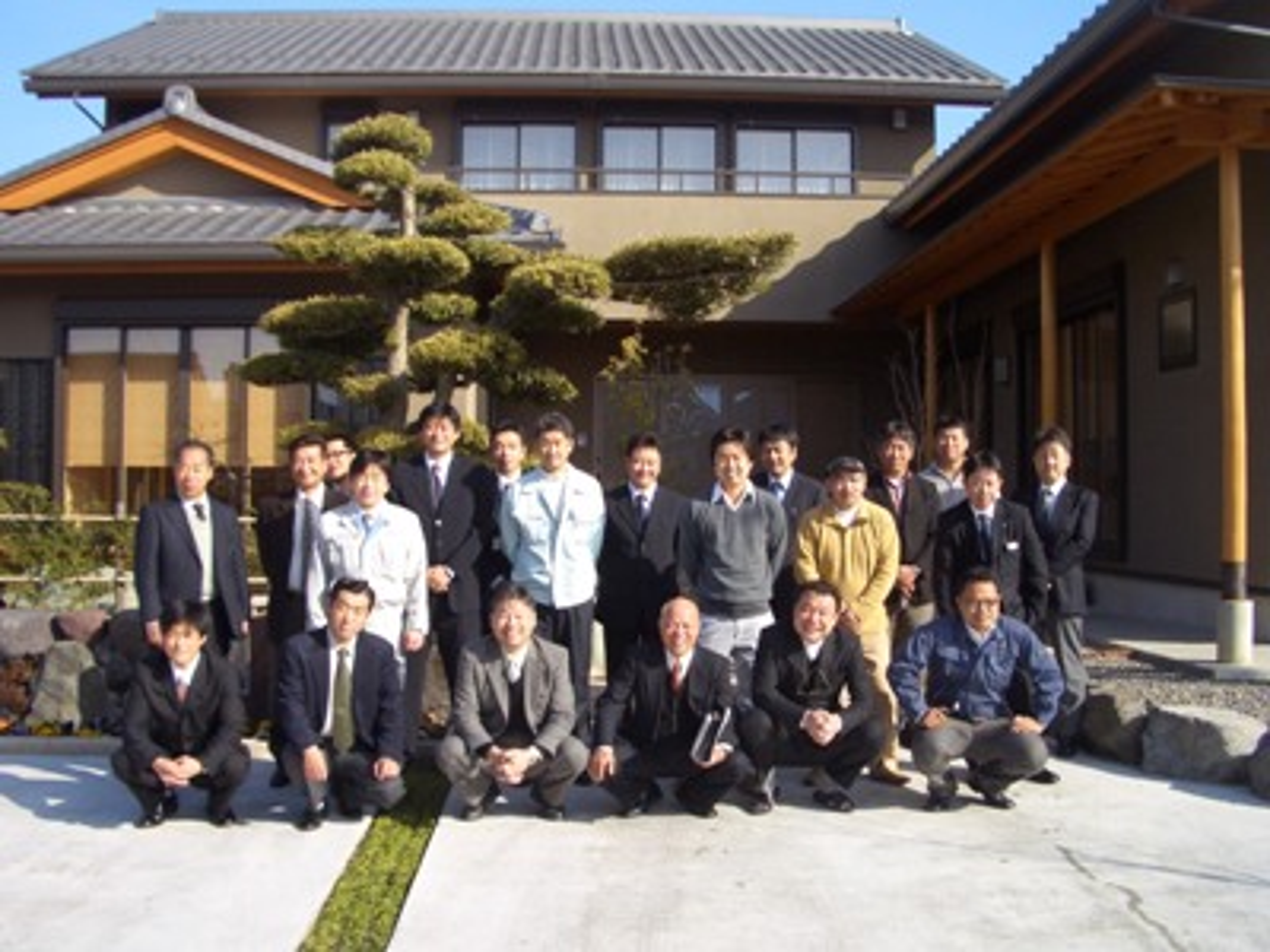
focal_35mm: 35
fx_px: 1284
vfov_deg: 40.7
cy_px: 476
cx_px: 635
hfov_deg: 52.6
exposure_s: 1/250
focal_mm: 5.8
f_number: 4.3
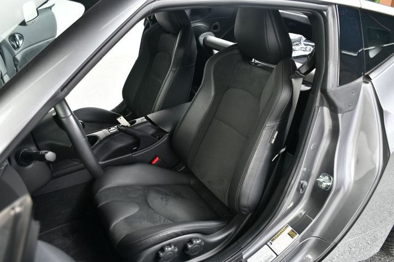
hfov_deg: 62.0
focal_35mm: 30
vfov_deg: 43.6
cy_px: 131
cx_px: 197
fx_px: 328
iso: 100
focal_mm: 20
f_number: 4
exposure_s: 1/160
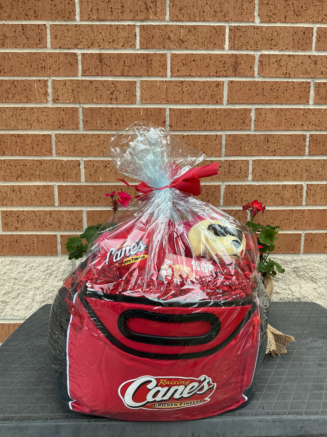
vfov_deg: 61.7
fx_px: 365
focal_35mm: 29
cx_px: 164
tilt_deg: -7.8
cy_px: 218
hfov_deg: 48.2
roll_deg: +0.2
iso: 25
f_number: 1.8
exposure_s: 1/299
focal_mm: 3
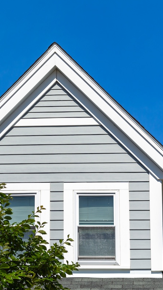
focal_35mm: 131
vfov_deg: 16.4
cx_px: 30
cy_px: 144
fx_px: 1005
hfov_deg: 9.2
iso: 125
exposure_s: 1/750
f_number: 8
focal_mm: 55
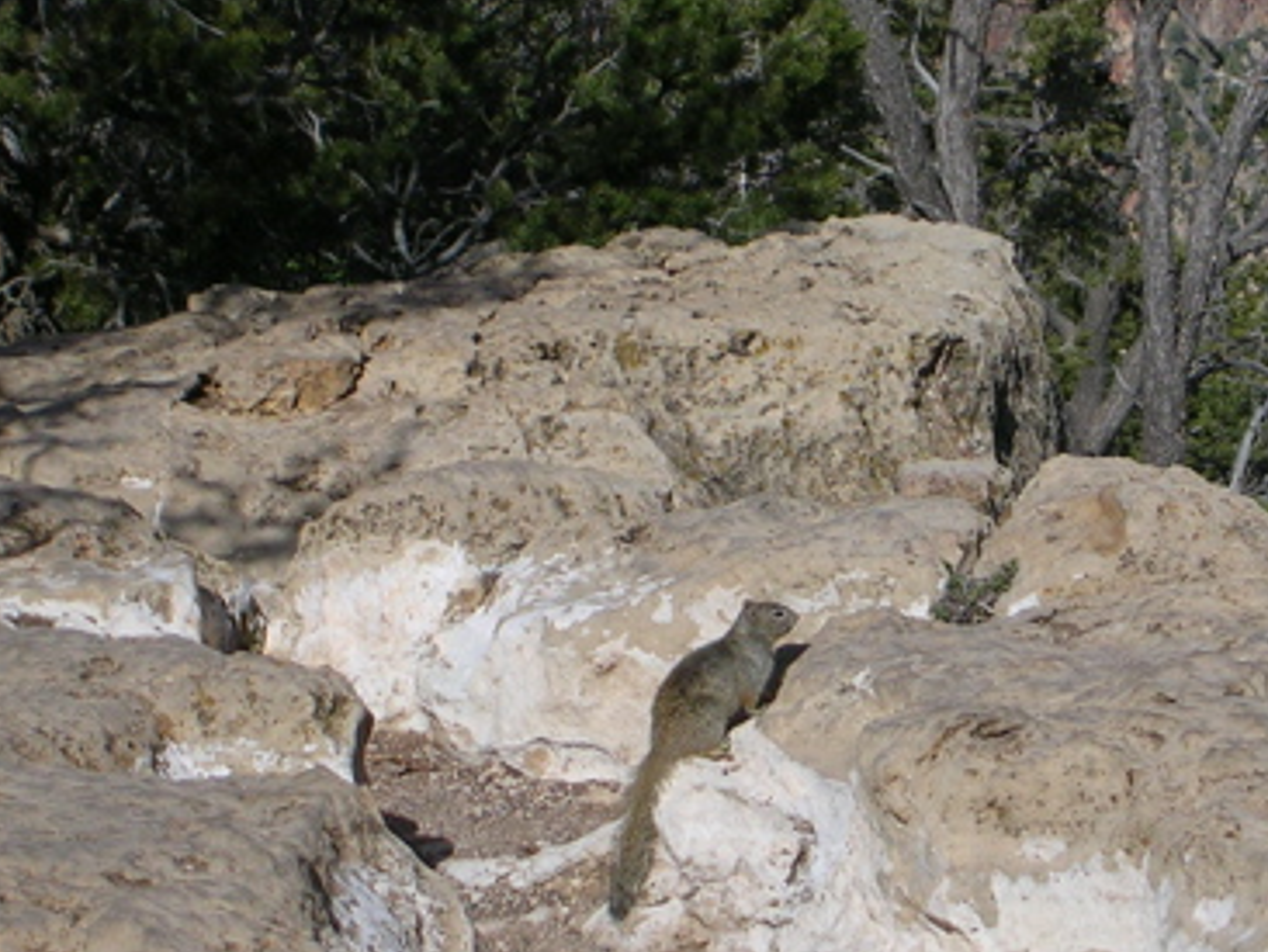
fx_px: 7368
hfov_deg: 9.8
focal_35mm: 201
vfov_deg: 7.4
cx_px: 852
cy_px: 540
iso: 50
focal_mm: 17.4
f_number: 4.9
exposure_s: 1/770
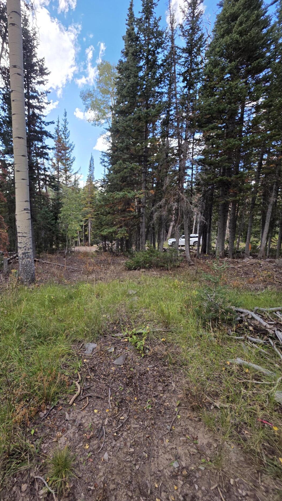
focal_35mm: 15
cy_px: 244
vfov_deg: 103.0
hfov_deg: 68.6
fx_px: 199
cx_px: 94
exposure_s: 1/261
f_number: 1.9
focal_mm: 2.2
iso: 40
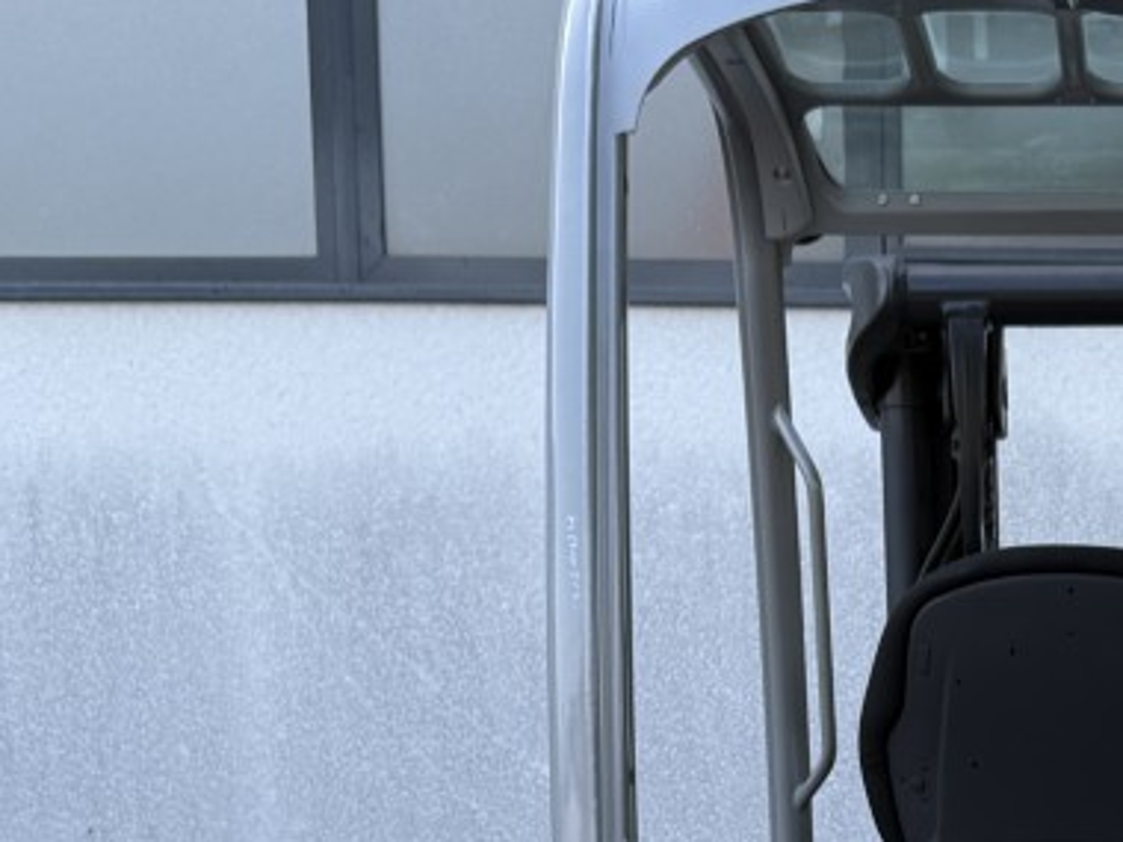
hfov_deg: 20.7
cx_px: 1173
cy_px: 1211
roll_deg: +0.0
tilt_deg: -7.2
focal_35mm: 91
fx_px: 2952
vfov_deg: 15.2
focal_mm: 6.76
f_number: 1.78
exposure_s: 1/831
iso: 80
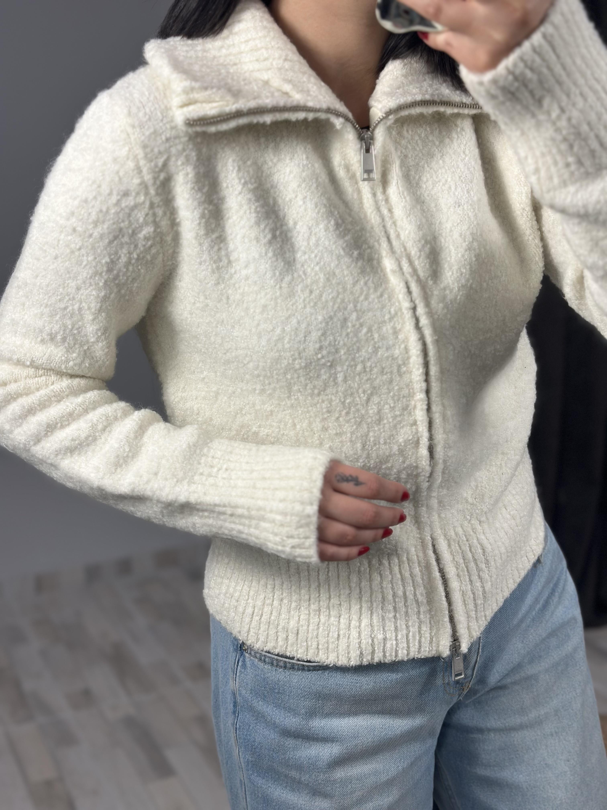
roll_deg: +5.0
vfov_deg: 39.7
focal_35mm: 48
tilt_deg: -39.2
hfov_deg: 30.3
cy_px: 405
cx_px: 304
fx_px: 1122
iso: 80
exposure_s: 1/100
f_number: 1.78
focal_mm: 6.86
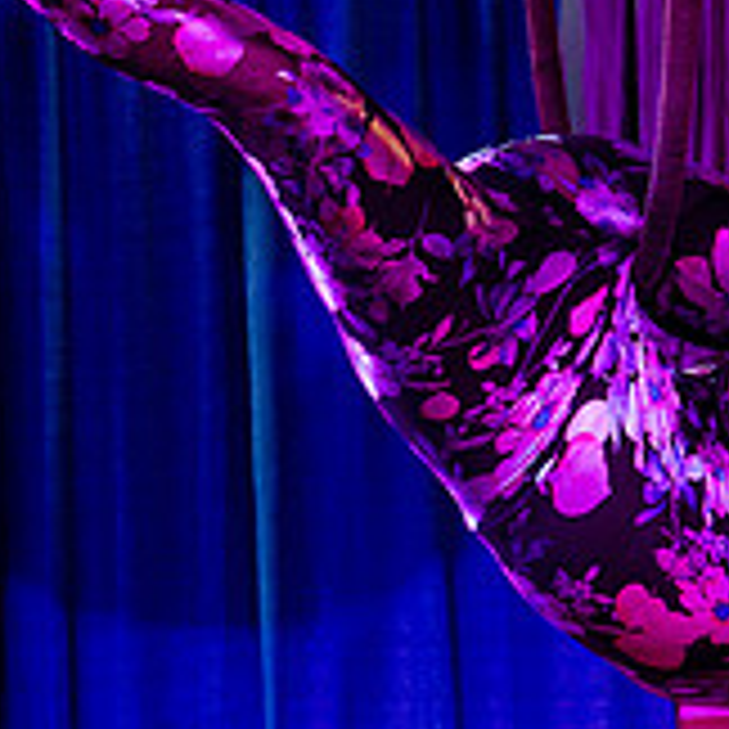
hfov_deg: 4.9
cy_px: 340
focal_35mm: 359
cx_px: 377
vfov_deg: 4.9
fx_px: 8554
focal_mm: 105
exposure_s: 1/320
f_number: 4
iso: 2500
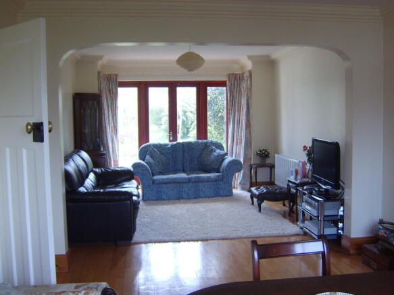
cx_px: 197
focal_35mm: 31
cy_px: 148
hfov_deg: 58.4
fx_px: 353
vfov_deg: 45.4
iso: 100
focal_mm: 8.13
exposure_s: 1/54
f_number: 2.7
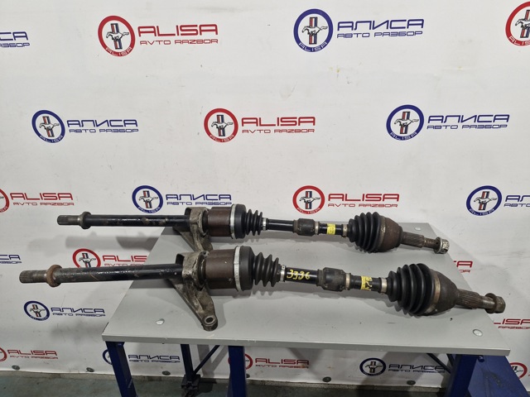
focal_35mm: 23
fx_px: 352
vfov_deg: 58.9
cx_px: 265
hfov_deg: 73.9
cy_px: 198
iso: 200
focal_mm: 5.54
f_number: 1.8
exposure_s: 1/100
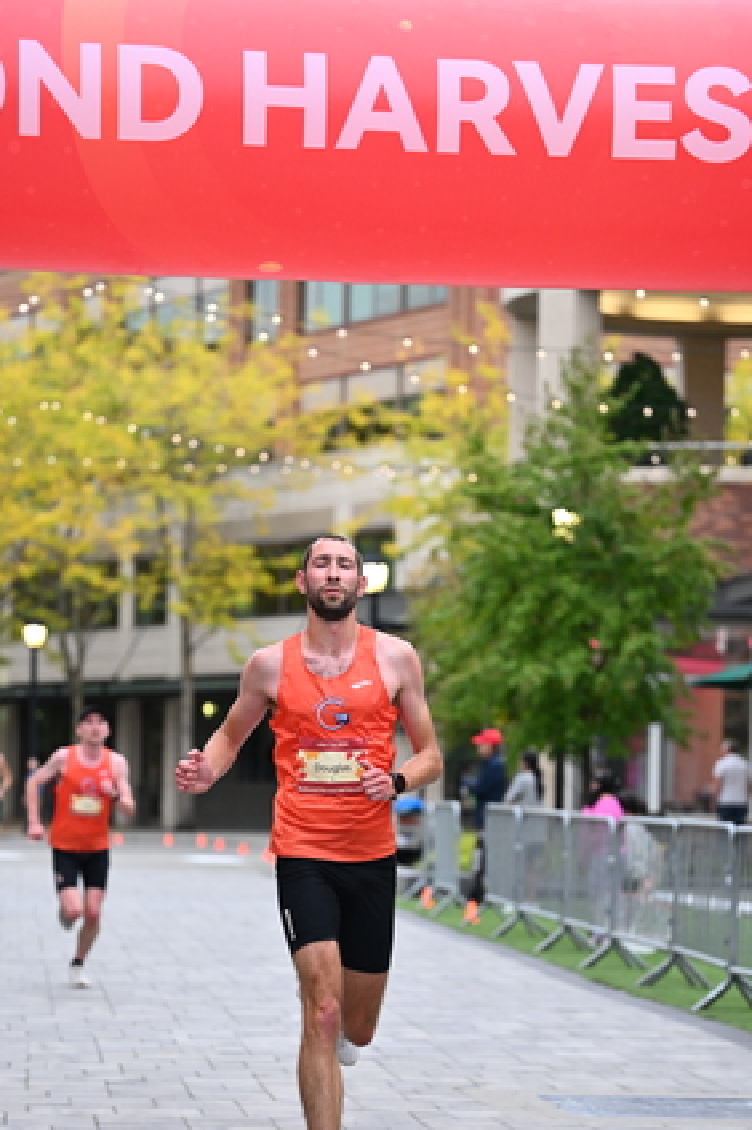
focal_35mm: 113
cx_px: 393
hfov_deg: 12.1
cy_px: 714
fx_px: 3546
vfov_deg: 18.1
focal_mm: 87
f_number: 2.8
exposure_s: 1/1000
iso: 1600
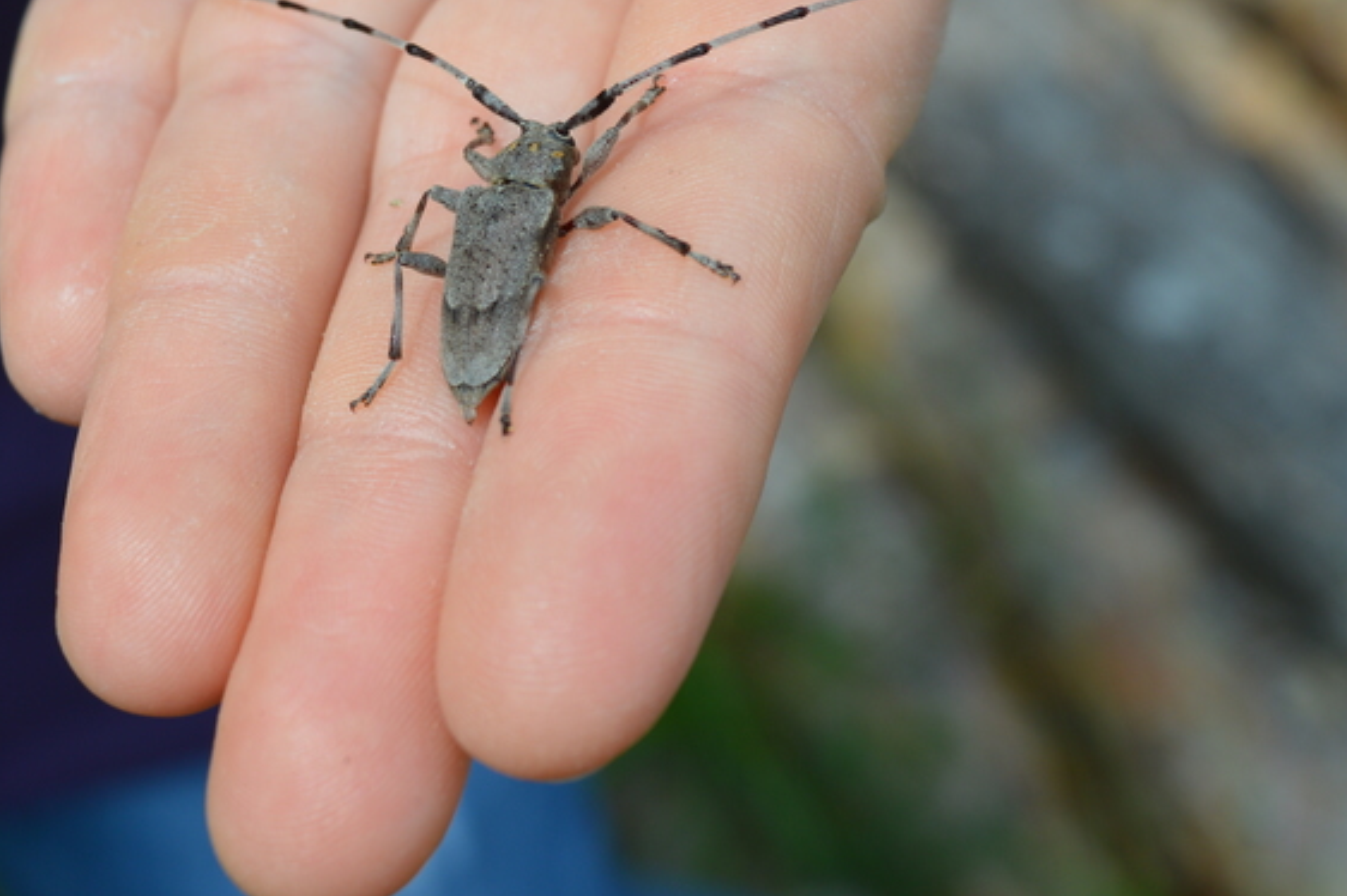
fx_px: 2879
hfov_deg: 26.3
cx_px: 566
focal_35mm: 77
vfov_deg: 17.6
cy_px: 199
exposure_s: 1/250
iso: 100
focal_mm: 30
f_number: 8
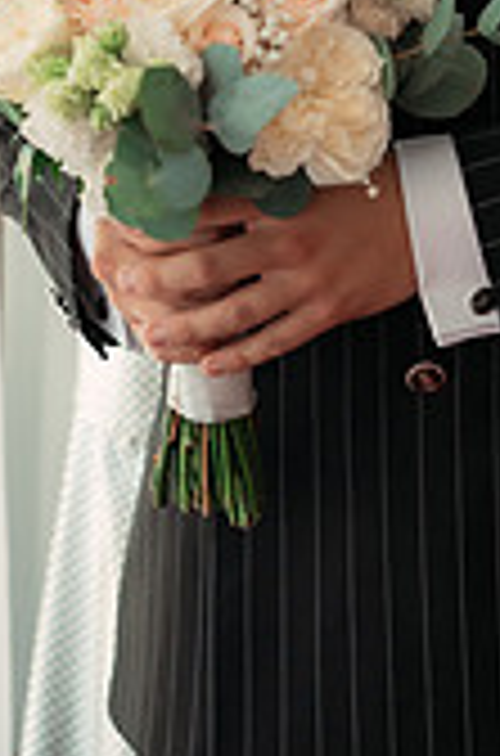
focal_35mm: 228
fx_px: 4779
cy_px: -189
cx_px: 394
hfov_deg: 6.0
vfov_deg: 8.9
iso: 1600
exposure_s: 1/200
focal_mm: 85
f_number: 3.2
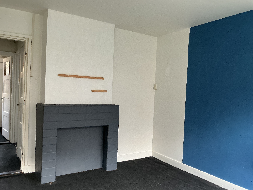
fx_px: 212
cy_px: 95
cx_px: 126
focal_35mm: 29
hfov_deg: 61.7
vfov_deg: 48.2
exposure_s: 1/50
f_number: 1.8
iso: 125
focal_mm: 3
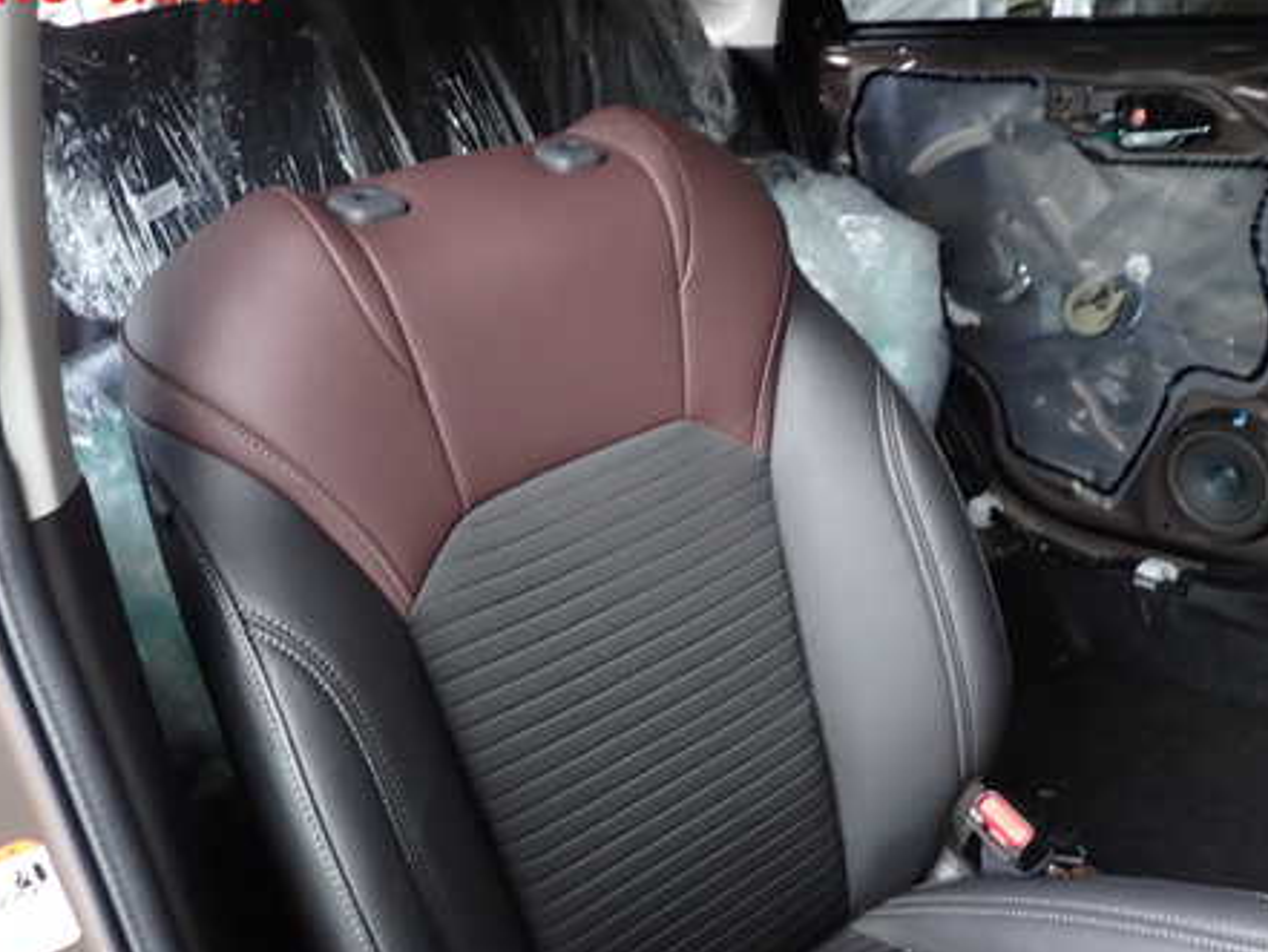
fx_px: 1246
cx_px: 601
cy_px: 595
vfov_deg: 41.5
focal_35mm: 34
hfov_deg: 53.9
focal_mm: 4.5
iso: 200
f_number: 2
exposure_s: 1/60
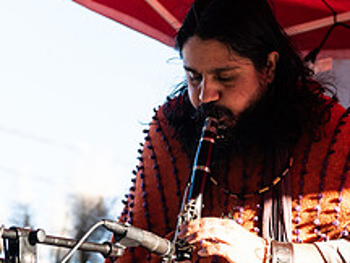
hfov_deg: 10.9
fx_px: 1830
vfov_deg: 8.2
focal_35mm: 181
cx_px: 238
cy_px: 204
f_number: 4.5
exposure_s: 1/320
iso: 200
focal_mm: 70
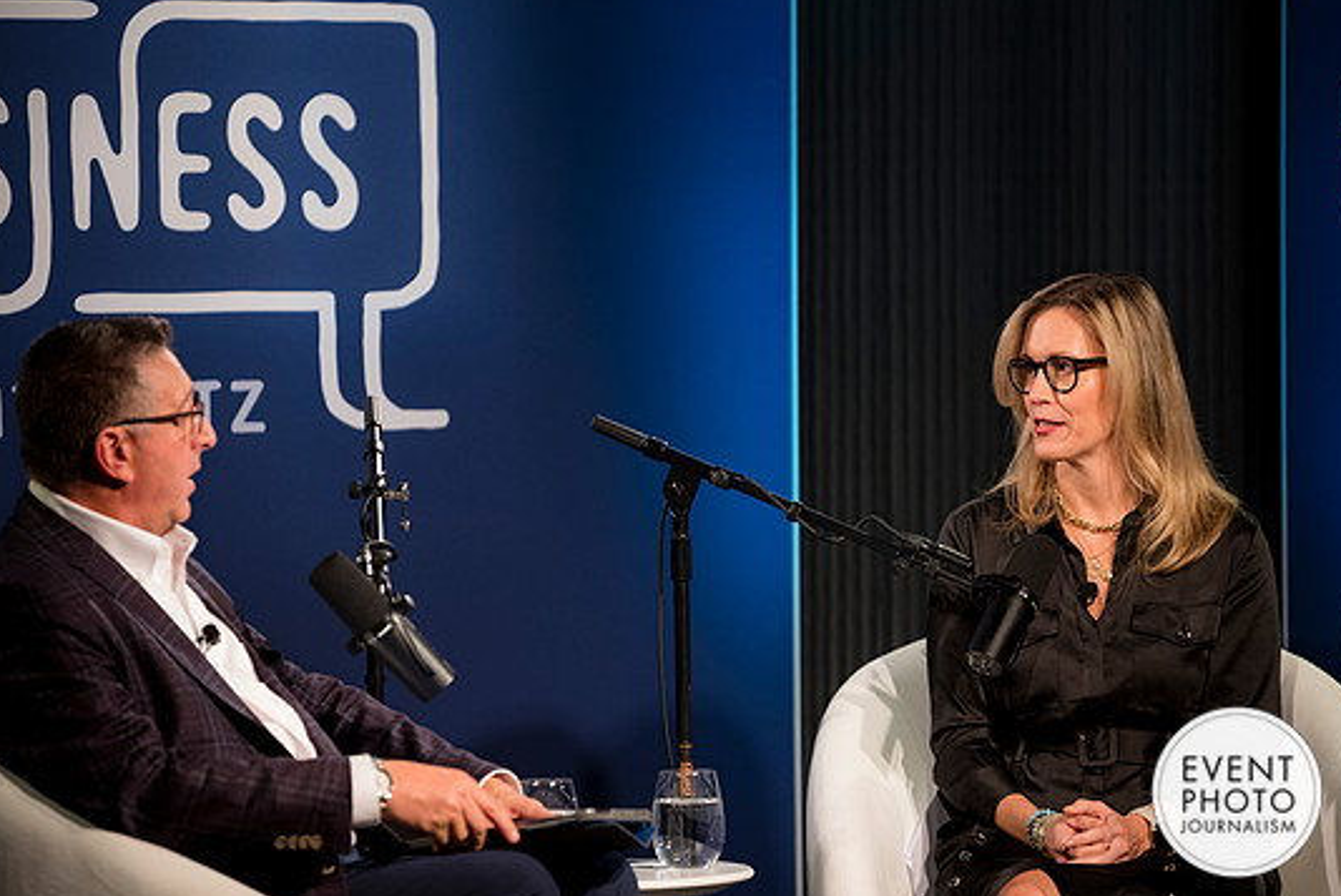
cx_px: 678
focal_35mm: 221
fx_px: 8239
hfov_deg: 9.3
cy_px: 473
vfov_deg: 6.2
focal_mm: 200
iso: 1250
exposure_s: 1/125
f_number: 2.8
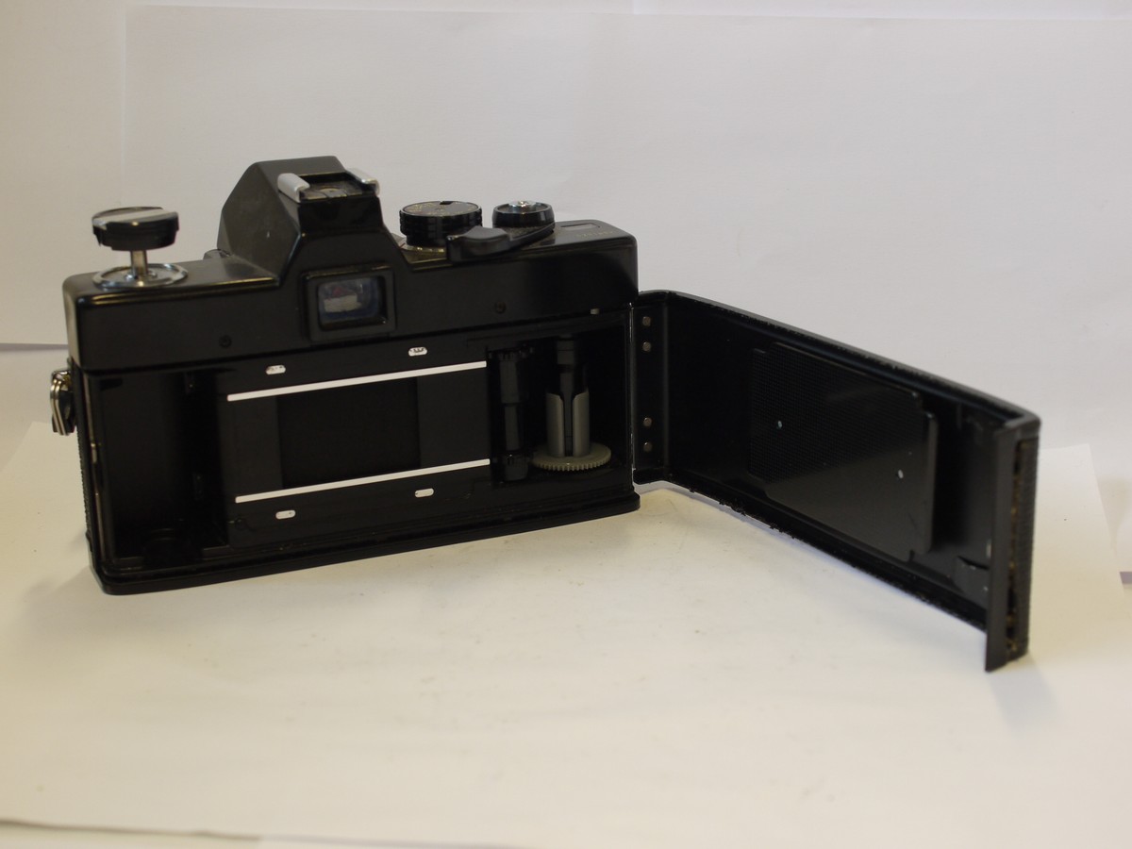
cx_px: 566
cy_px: 424
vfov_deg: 24.4
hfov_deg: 32.2
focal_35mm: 60
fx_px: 1962
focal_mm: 30
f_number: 5.6
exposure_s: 1/60
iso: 400
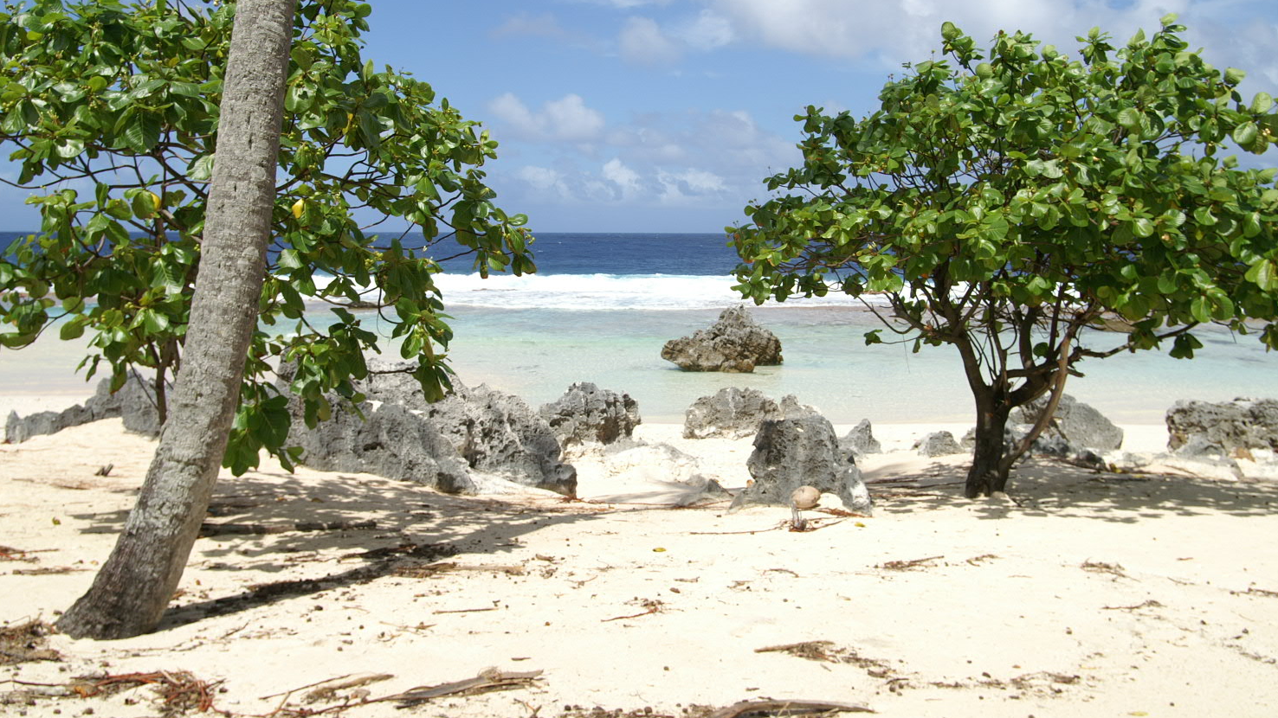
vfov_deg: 36.6
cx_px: 647
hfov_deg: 61.0
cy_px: 298
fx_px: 1084
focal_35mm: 32
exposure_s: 1/640
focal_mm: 20
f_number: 7.1
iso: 100
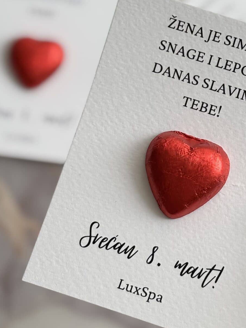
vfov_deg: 17.6
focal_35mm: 111
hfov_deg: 13.2
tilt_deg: -78.1
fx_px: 1052
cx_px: 218
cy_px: 85
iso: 32
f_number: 1.6
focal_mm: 5.96
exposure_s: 1/196
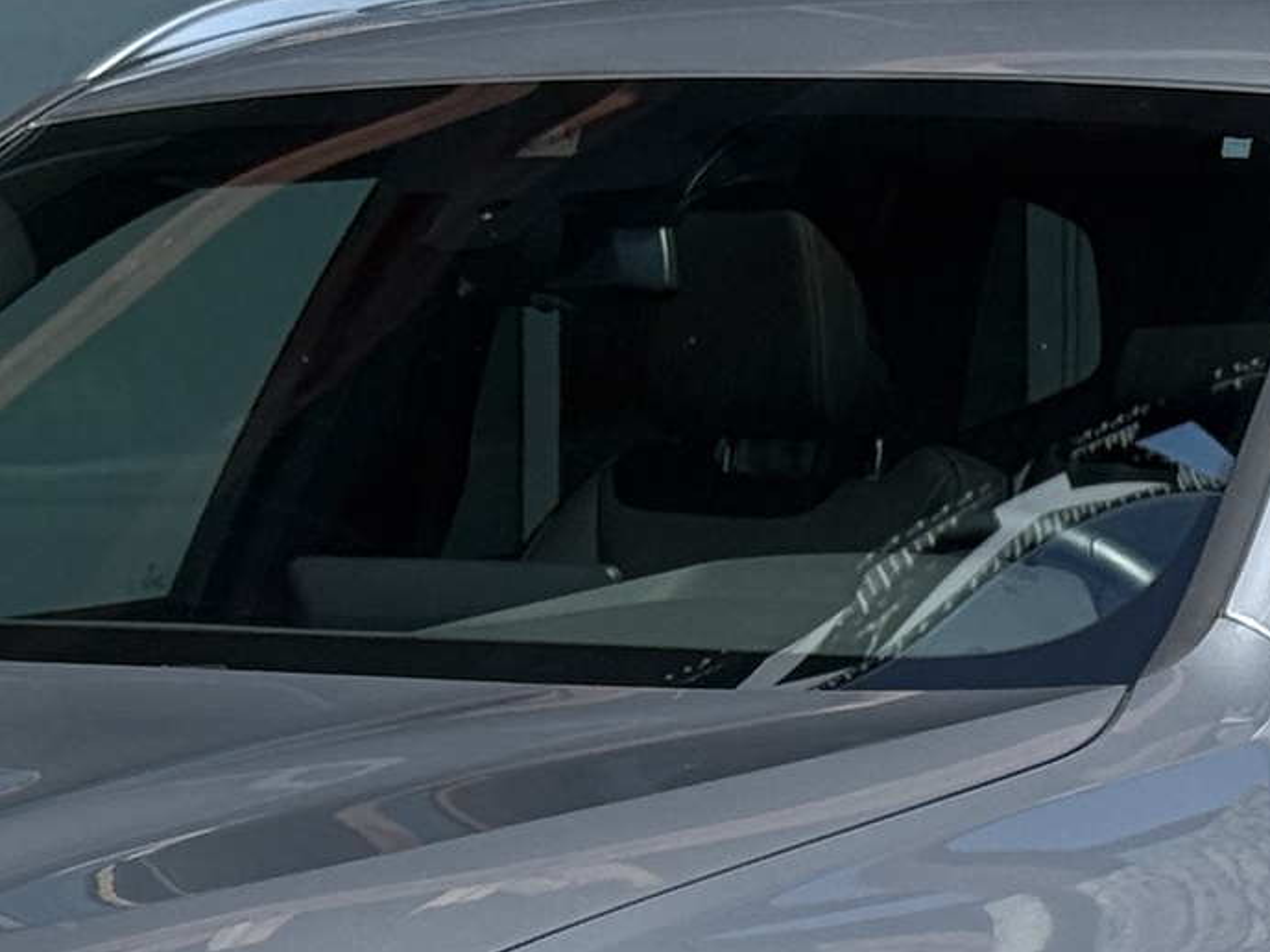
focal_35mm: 201
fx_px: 7374
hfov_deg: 9.8
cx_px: 353
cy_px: 1148
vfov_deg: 7.3
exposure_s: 1/2577
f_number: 1.78
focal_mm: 6.76
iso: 64
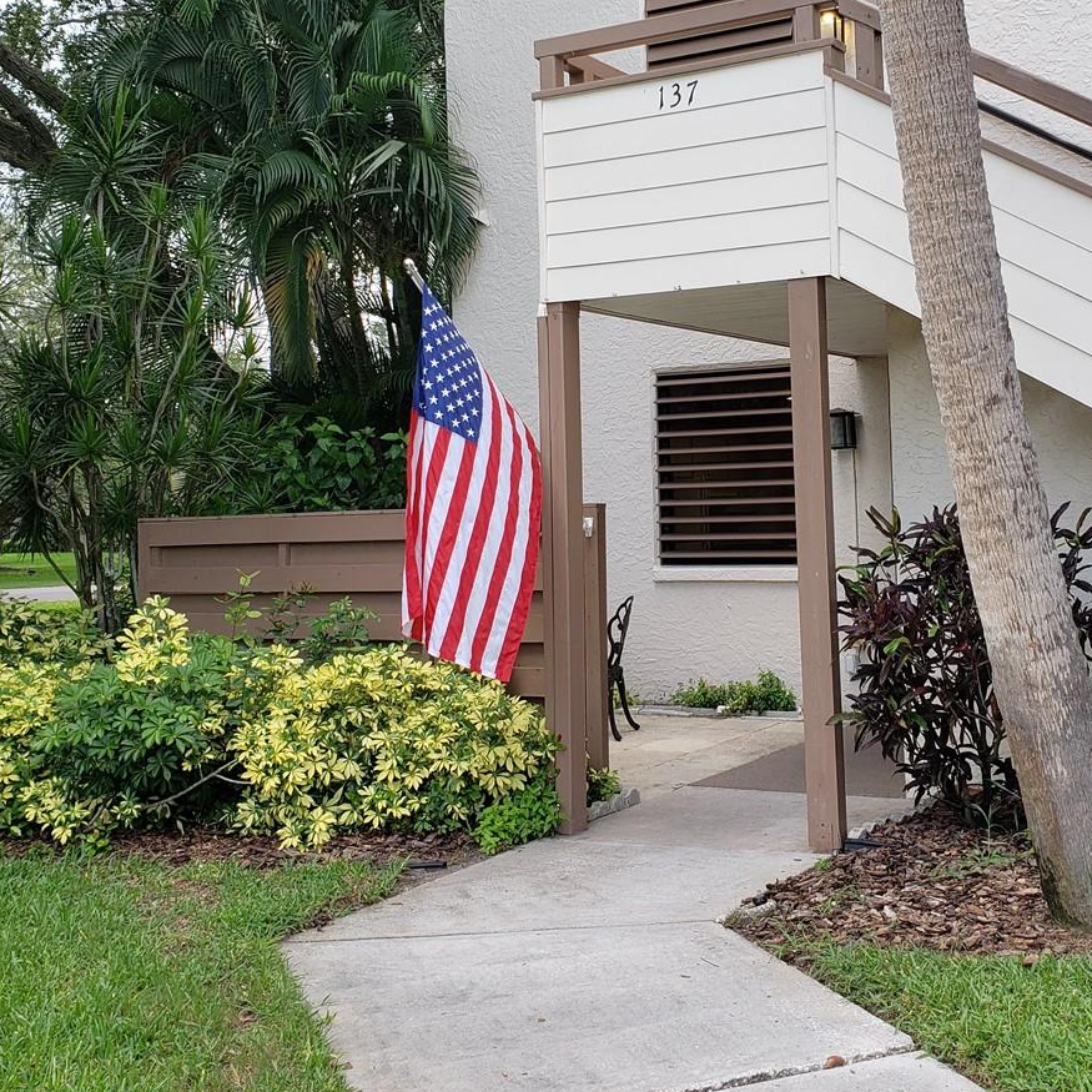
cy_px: 399
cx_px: 691
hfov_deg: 39.7
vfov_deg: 39.7
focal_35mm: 42
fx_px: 1499
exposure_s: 1/192
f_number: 2.4
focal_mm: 4.3
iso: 50
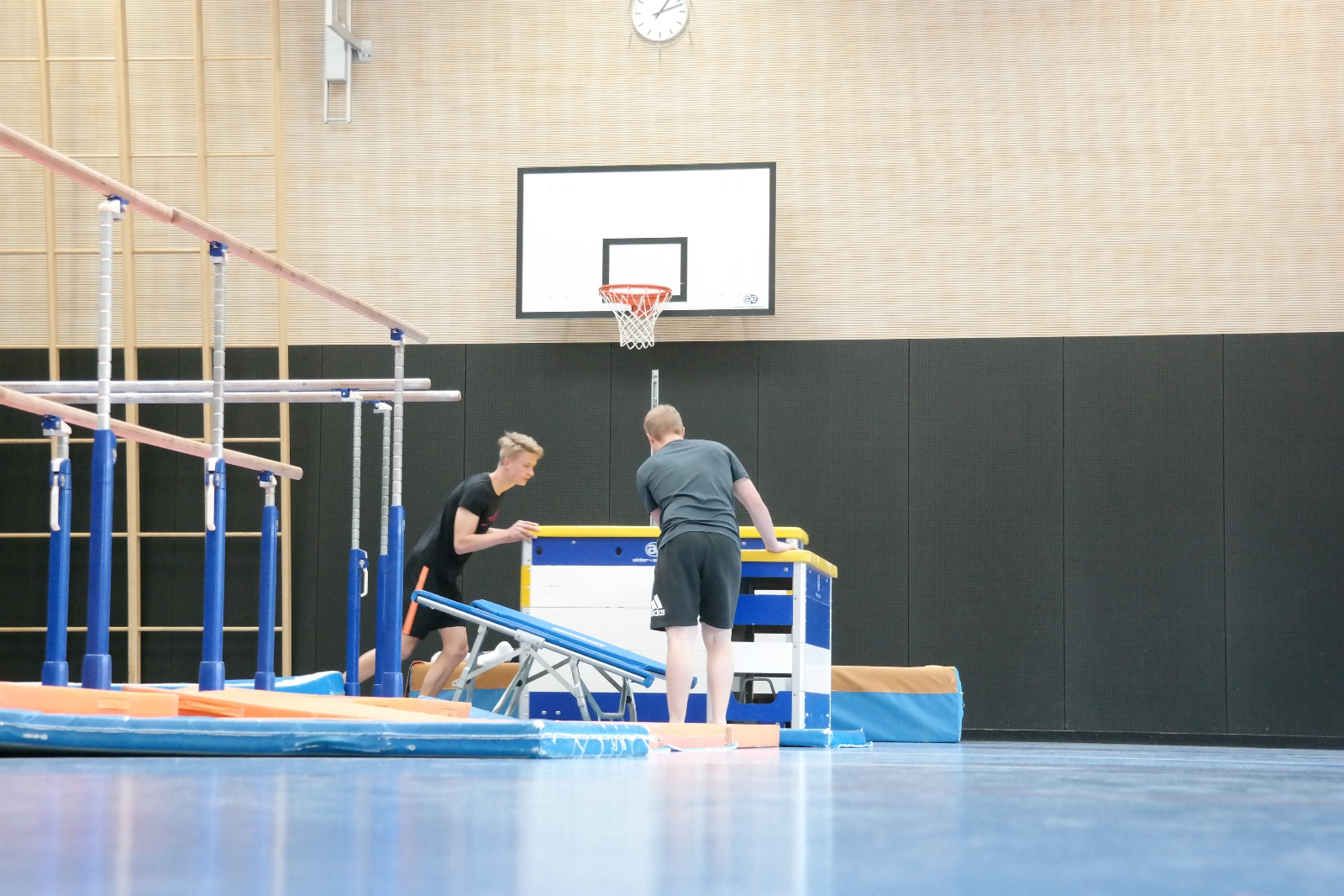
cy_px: 448
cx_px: 672
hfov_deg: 24.2
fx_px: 3135
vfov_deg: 16.3
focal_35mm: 84
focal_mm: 55
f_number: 6.3
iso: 3200
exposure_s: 1/80
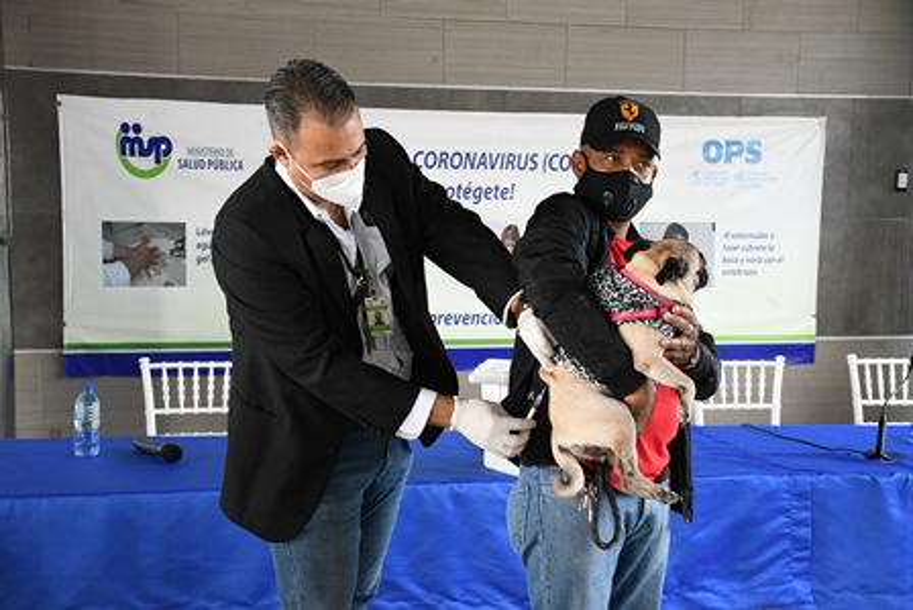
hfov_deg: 41.1
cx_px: 456
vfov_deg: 28.1
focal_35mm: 48
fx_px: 1218
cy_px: 305
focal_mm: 32
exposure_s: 1/200
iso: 1600
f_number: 4
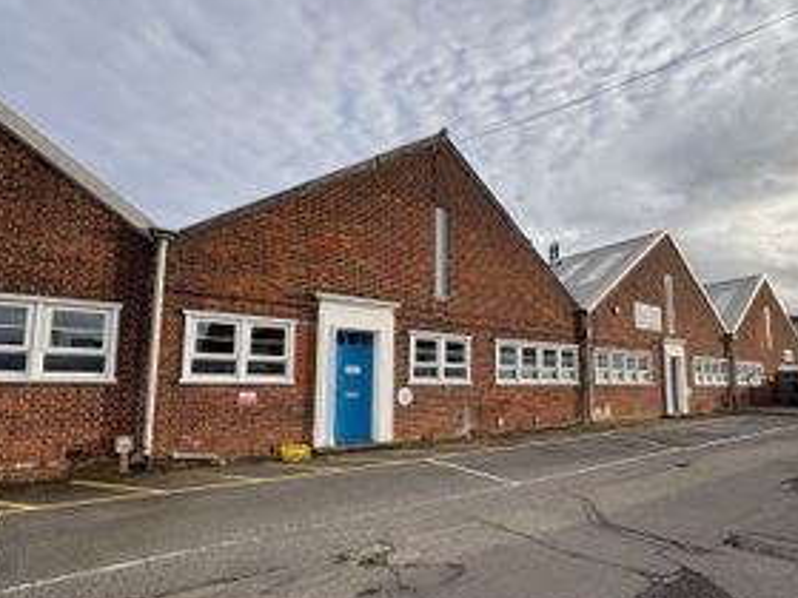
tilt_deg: +6.6
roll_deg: +0.2
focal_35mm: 20
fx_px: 461
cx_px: 462
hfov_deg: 81.1
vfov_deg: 65.7
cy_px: 336
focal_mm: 2.22
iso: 40
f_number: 2.2
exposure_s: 1/615
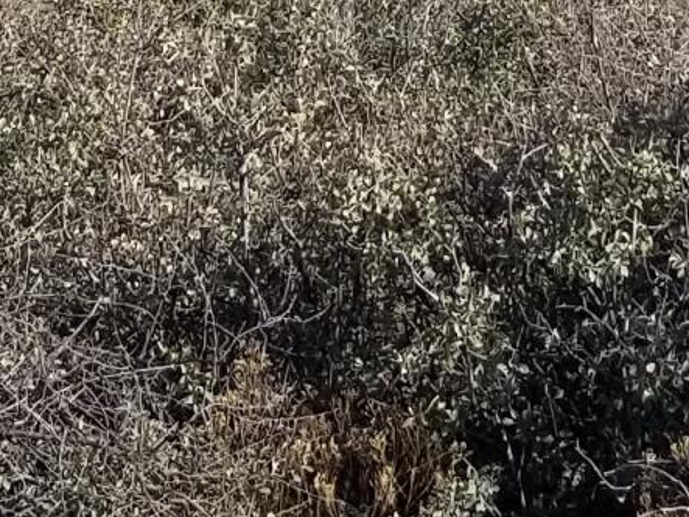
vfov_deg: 8.0
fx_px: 3502
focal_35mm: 176
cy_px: -592
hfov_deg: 11.2
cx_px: 213
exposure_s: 1/2816
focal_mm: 4.3
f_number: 1.7
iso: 50
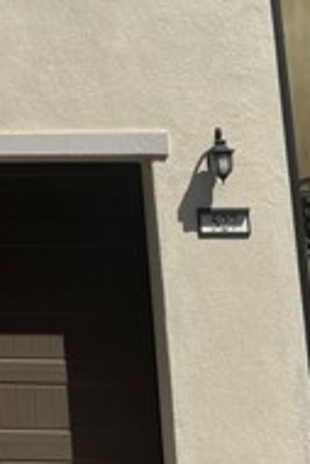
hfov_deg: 14.8
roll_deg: -0.1
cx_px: -198
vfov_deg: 23.2
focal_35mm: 84
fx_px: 1083
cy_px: 0
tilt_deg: +12.9
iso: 80
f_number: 1.78
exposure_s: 1/10417
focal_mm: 6.76
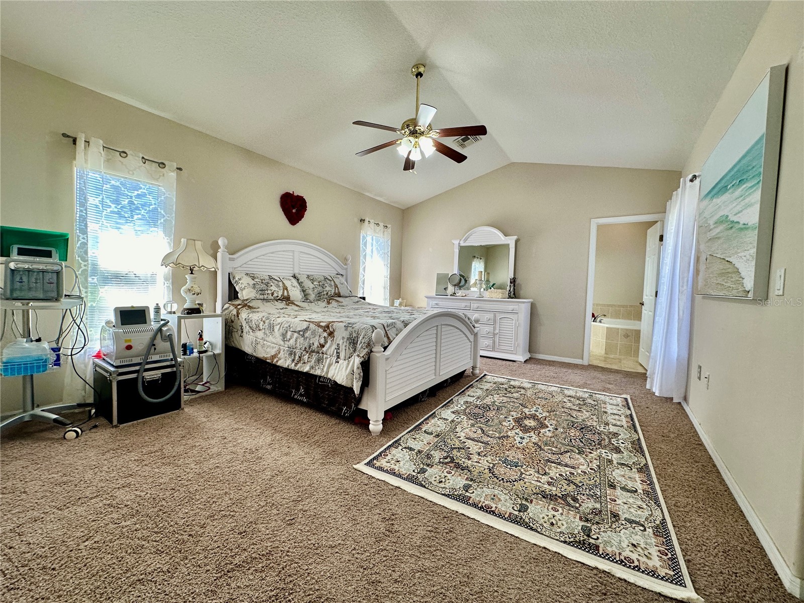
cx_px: 402
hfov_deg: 102.1
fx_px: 325
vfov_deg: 85.7
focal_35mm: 14
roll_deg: -2.3
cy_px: 302
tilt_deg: -2.0
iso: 125
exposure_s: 1/120
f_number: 2.2
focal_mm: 2.22
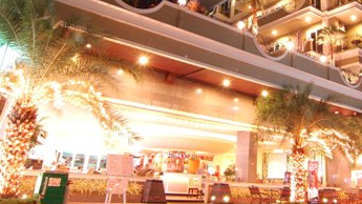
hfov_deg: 54.9
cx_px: 255
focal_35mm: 35
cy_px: 45
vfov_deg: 32.9
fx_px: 336
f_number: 8
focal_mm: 12
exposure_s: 10
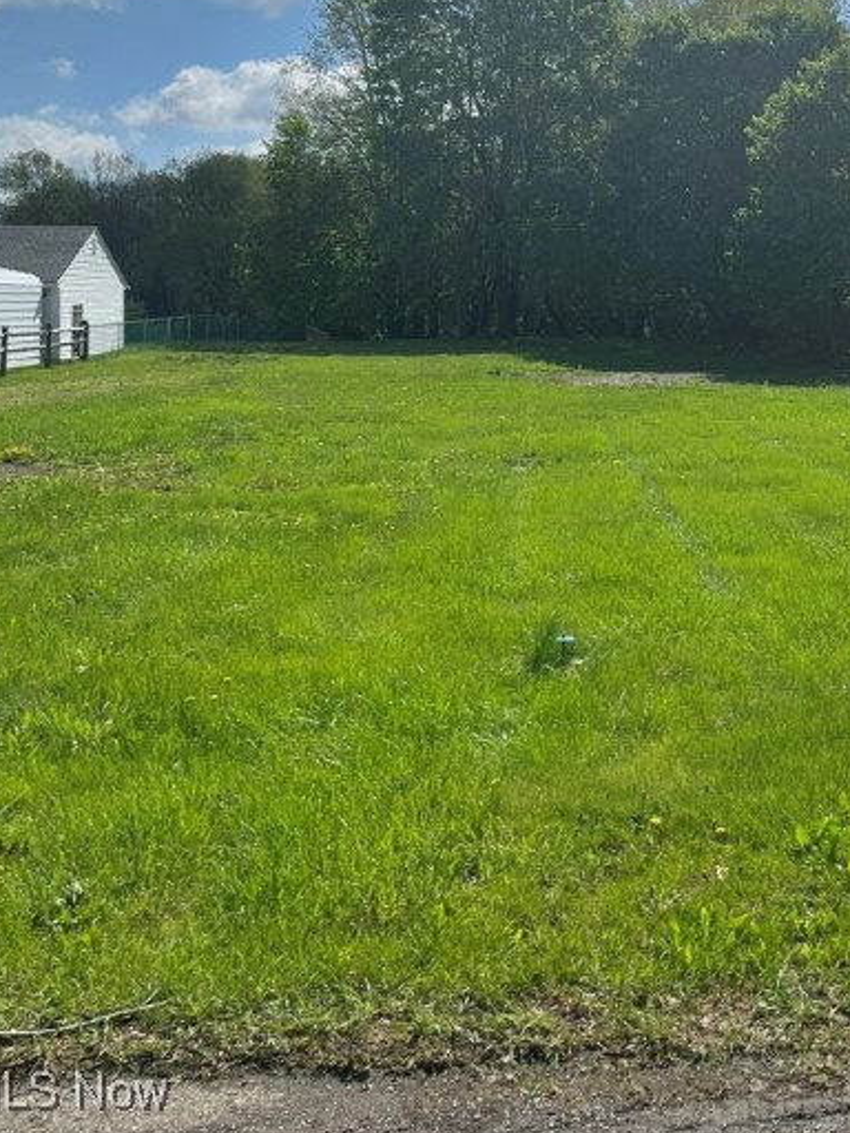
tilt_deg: +0.0
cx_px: 587
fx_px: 1277
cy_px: 290
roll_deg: -0.3
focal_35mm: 39
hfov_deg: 36.3
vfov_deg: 46.2
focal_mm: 5.1
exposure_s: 1/9091
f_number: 1.6
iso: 50
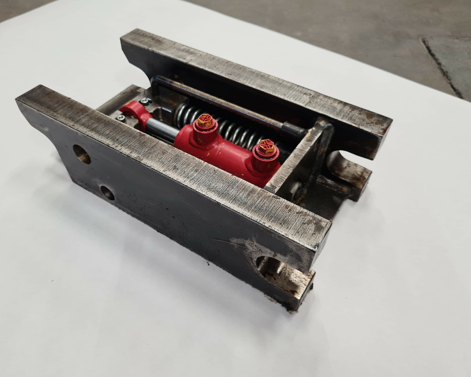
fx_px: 390
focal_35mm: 28
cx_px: 220
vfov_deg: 51.5
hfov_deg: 62.2
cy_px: 184
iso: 64
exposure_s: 1/50
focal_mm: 5.4
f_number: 1.8
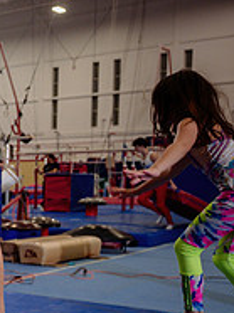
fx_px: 650
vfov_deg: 26.7
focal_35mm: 72
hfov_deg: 16.0
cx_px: -231
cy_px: 231
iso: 800
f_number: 3.5
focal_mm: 24
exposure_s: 1/320
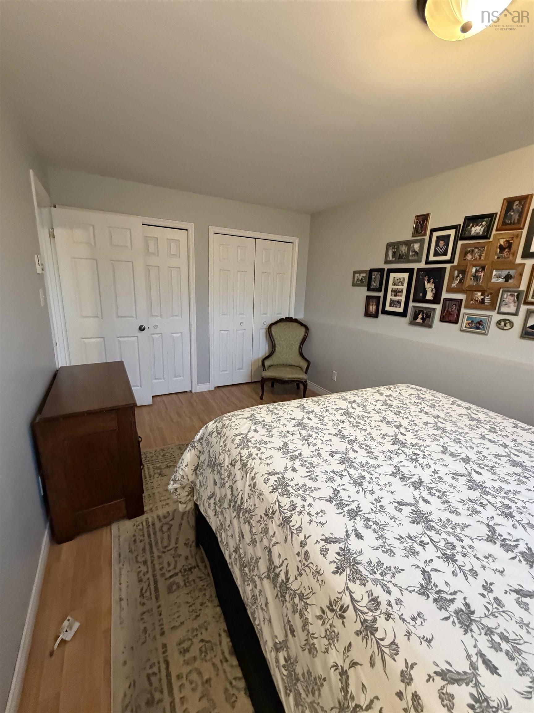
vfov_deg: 102.1
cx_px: 267
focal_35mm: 14
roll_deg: -2.9
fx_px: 288
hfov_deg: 85.7
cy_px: 356
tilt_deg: -13.8
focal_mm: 2.22
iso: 800
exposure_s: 1/60
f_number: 2.2
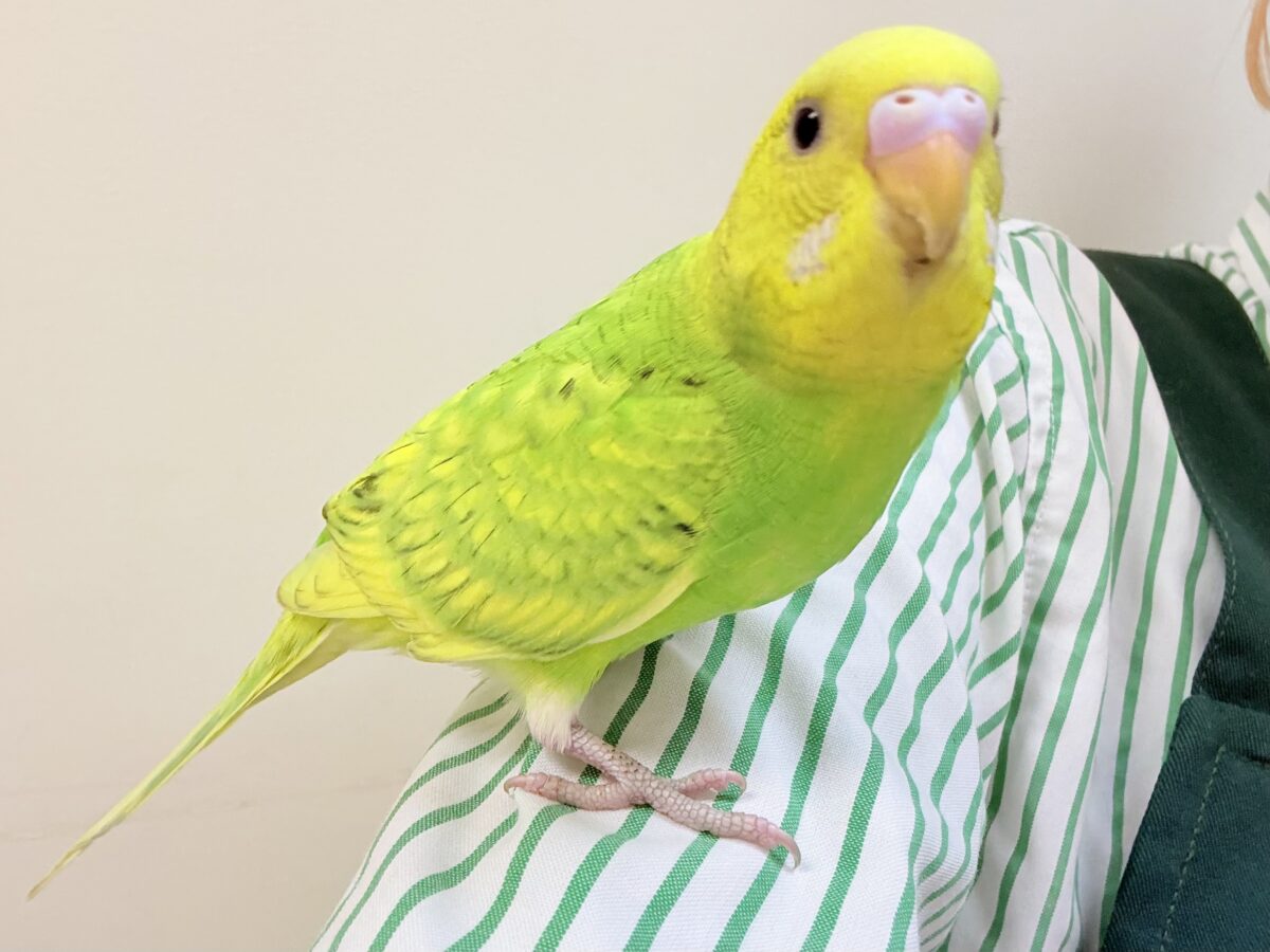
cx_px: 635
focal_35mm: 23
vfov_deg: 58.9
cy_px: 476
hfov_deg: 73.9
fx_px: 844
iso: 80
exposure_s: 1/122
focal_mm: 2.69
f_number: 1.9
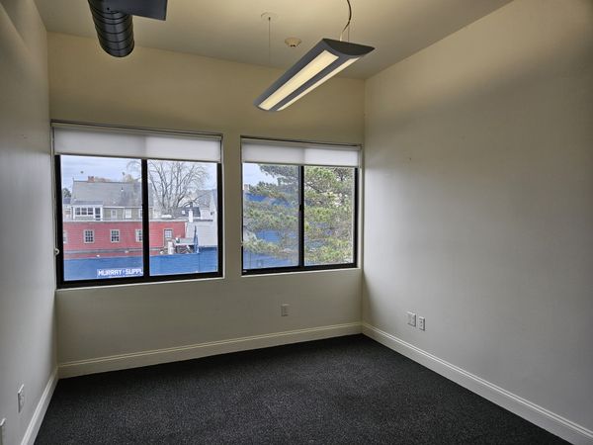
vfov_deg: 58.9
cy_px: 222
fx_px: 394
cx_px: 296
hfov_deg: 73.9
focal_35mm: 23
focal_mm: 5.4
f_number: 1.8
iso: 64
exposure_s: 1/120
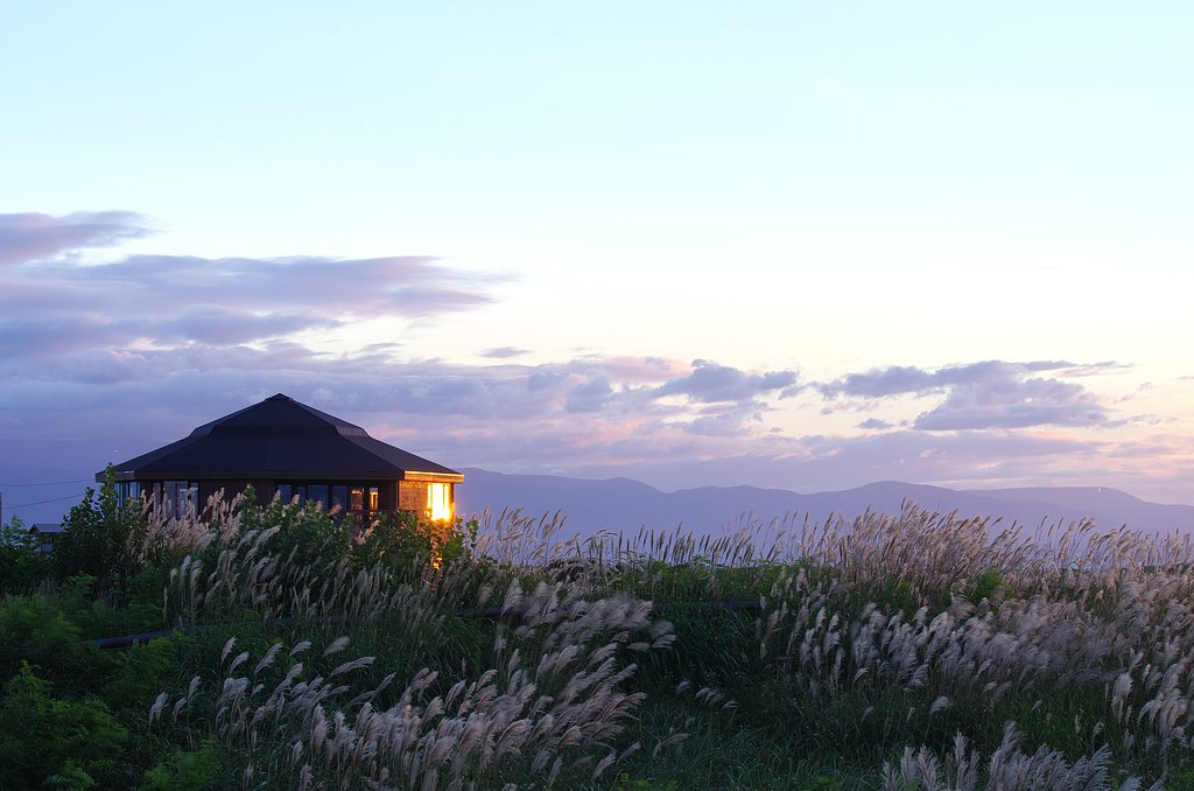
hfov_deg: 19.5
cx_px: 597
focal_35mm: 105
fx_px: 3475
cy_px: 396
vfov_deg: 13.0
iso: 160
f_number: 9
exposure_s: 1/6
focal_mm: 70
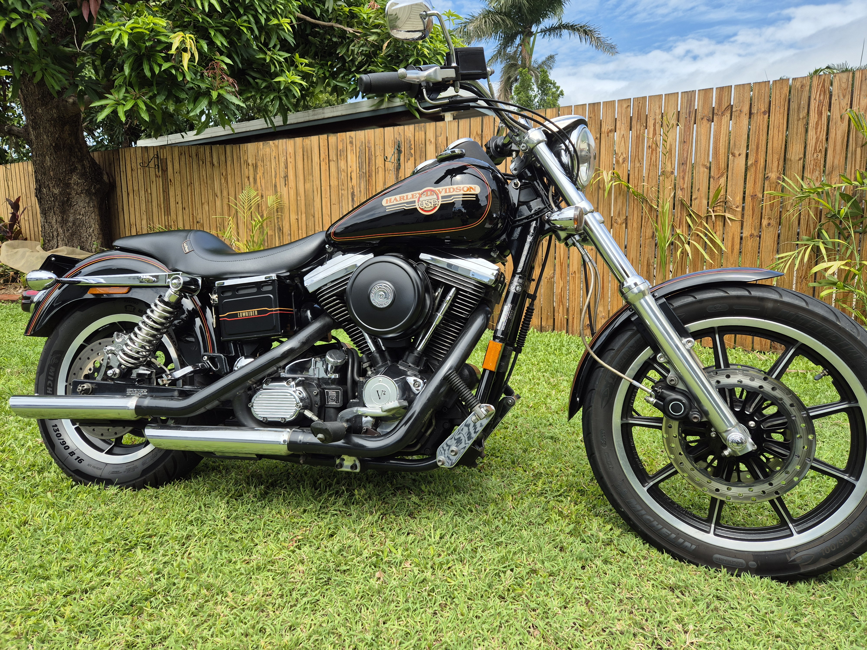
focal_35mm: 23
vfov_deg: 58.9
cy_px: 325
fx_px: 576
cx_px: 434
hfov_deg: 73.9
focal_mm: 5.4
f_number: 1.8
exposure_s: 1/1196
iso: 25
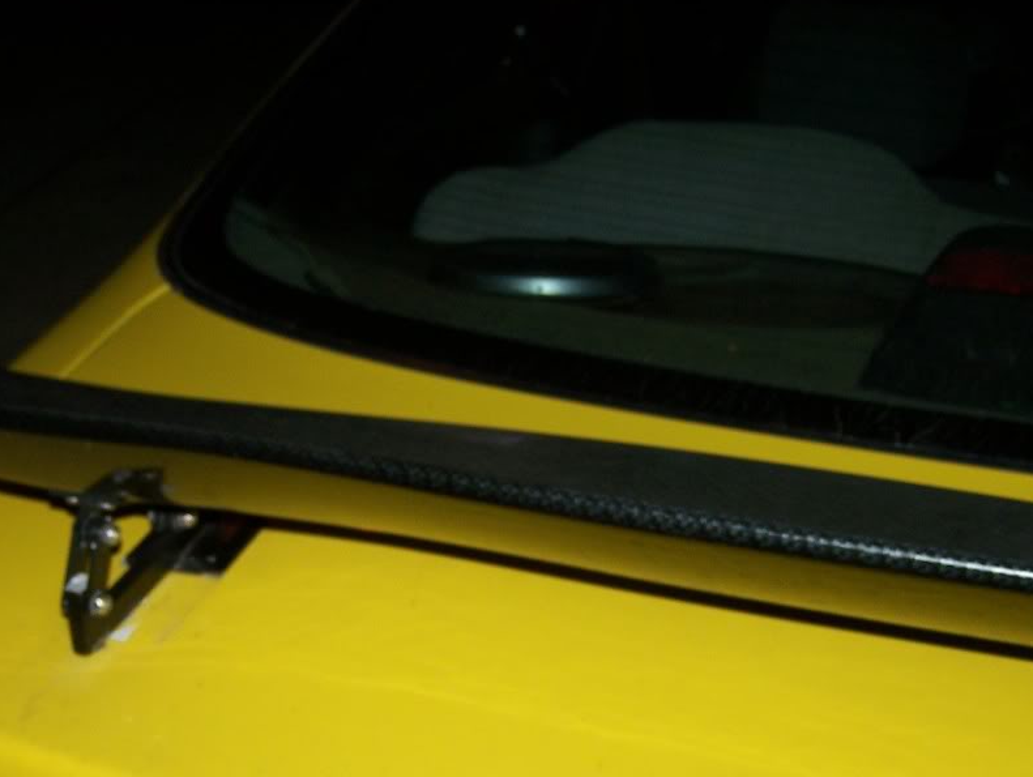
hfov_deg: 28.4
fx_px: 2031
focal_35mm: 68
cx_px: 398
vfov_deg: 21.5
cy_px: 573
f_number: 2.8
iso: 80
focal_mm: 6.3
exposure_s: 1/60
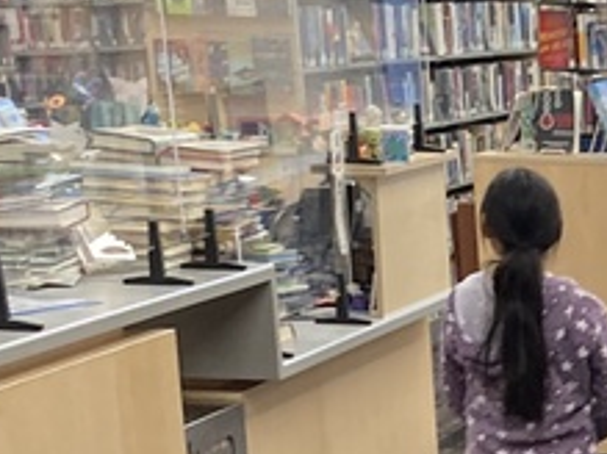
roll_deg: -3.2
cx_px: 1156
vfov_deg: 10.7
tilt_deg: -19.6
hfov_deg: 13.3
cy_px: 786
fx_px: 2296
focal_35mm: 131
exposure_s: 1/60
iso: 125
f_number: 1.8
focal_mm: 3.99
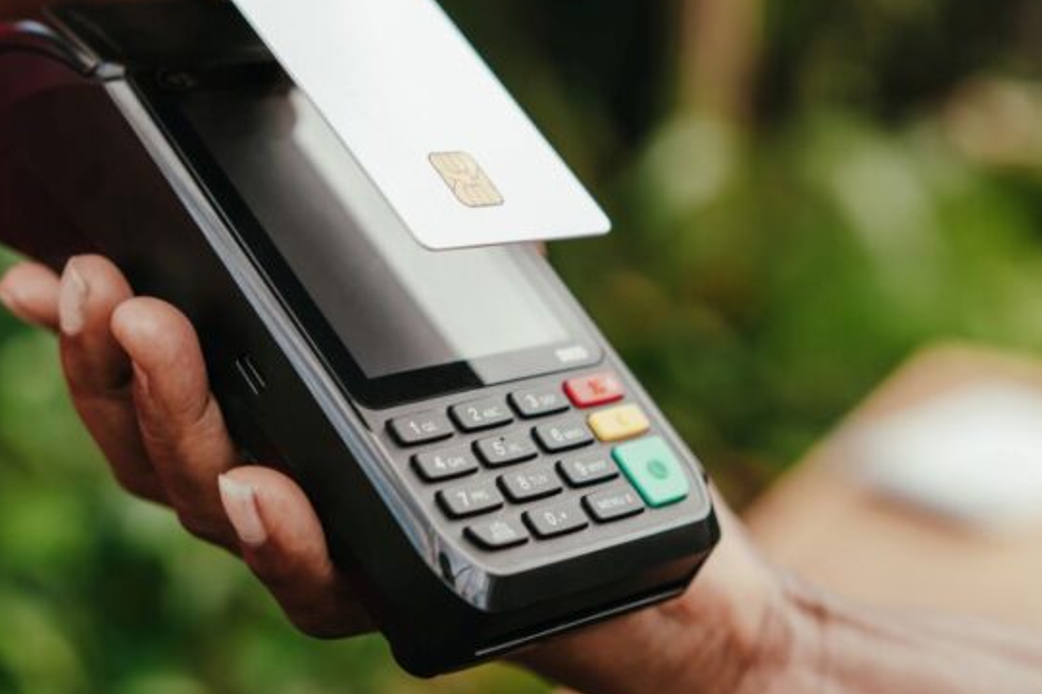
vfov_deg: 17.5
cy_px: 286
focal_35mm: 78
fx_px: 2257
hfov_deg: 25.9
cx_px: 413
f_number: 3.2
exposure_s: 1/160
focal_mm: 55
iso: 125
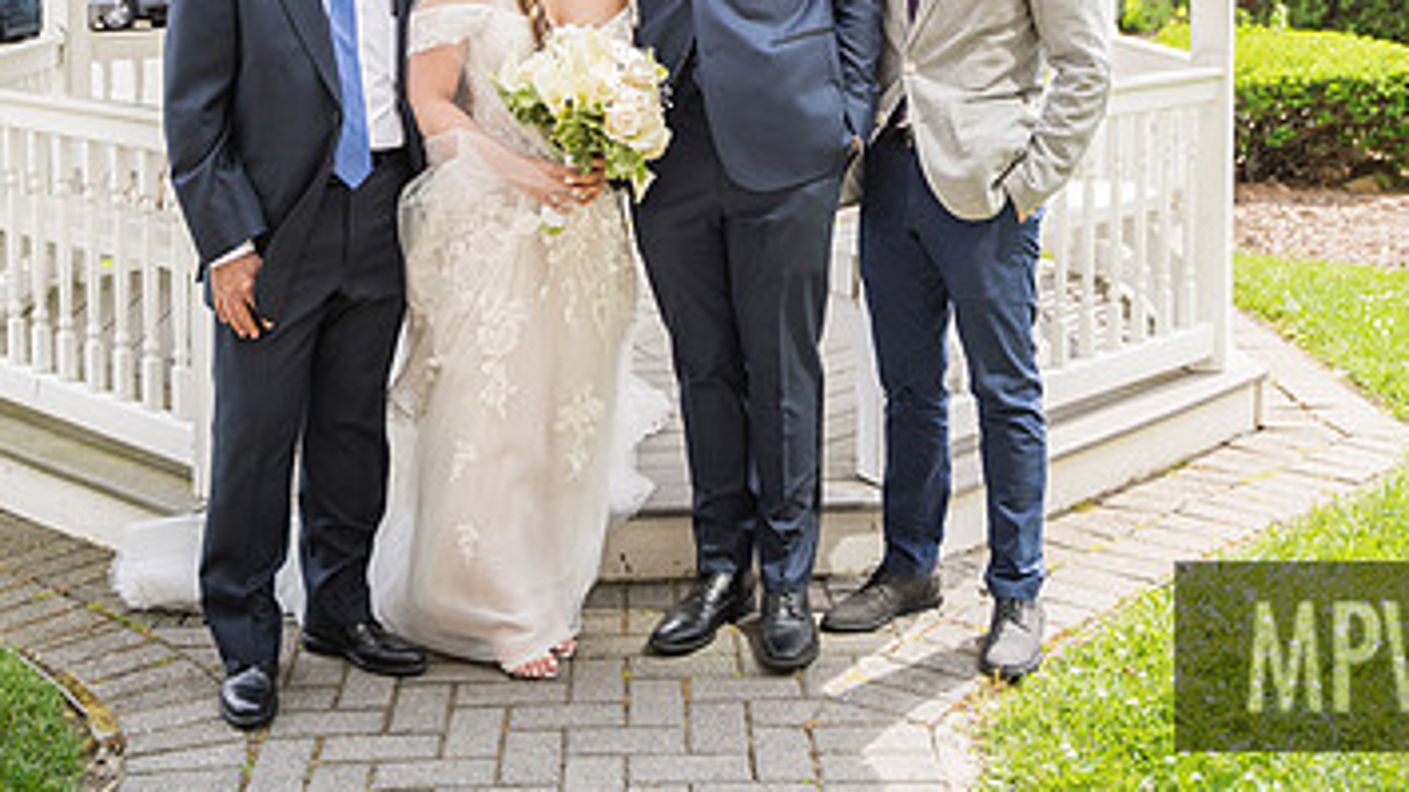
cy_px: 42
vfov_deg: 21.2
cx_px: 732
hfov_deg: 37.8
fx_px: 2055
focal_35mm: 55
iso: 100
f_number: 2.8
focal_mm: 32
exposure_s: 1/500
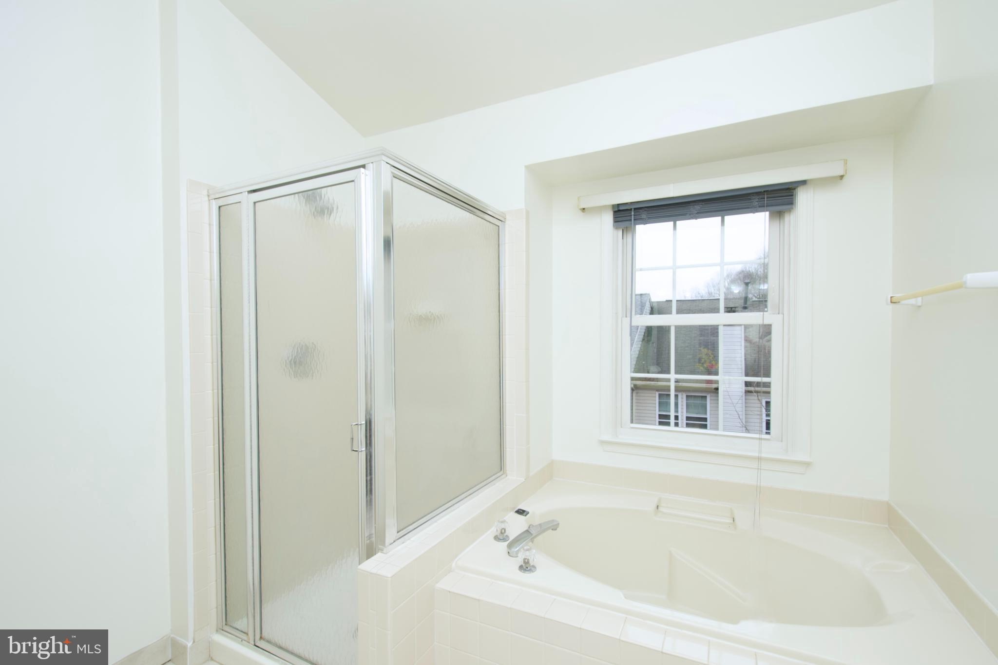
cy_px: 332
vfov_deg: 77.3
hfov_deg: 100.4
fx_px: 416
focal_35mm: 15
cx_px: 499
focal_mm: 10
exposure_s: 1/160
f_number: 7.1
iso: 320
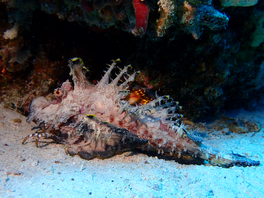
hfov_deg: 49.0
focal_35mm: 38
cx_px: 132
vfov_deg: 37.7
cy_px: 99
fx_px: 290
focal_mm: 6.83
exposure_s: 1/320
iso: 100
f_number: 3.5
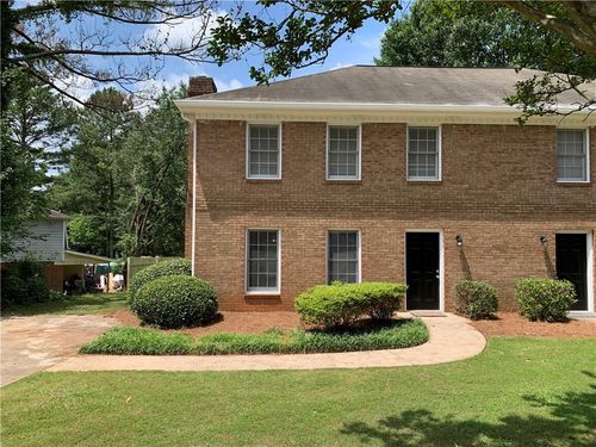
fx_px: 448
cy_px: 224
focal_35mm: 26
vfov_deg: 53.1
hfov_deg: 67.3
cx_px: 298
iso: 25
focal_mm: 4.25
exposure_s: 1/1282
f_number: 1.8
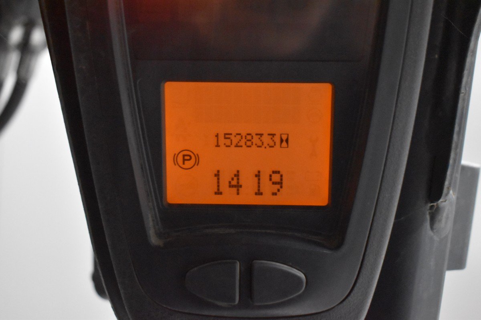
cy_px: 160
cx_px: 240
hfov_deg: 33.4
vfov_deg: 22.6
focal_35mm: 60
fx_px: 802
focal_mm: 40
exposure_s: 1/60
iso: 7200
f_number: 4.8
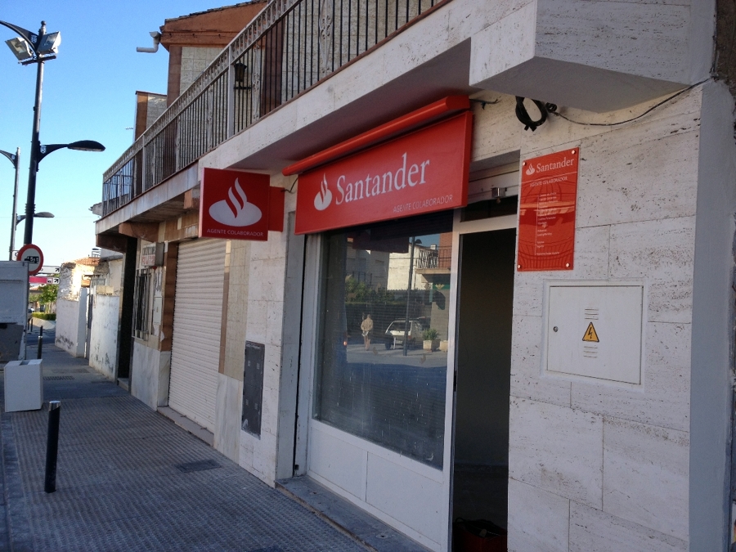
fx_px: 744
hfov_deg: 52.6
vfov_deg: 40.7
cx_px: 368
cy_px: 276
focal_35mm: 35
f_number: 2.4
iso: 50
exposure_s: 1/563
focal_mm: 4.28
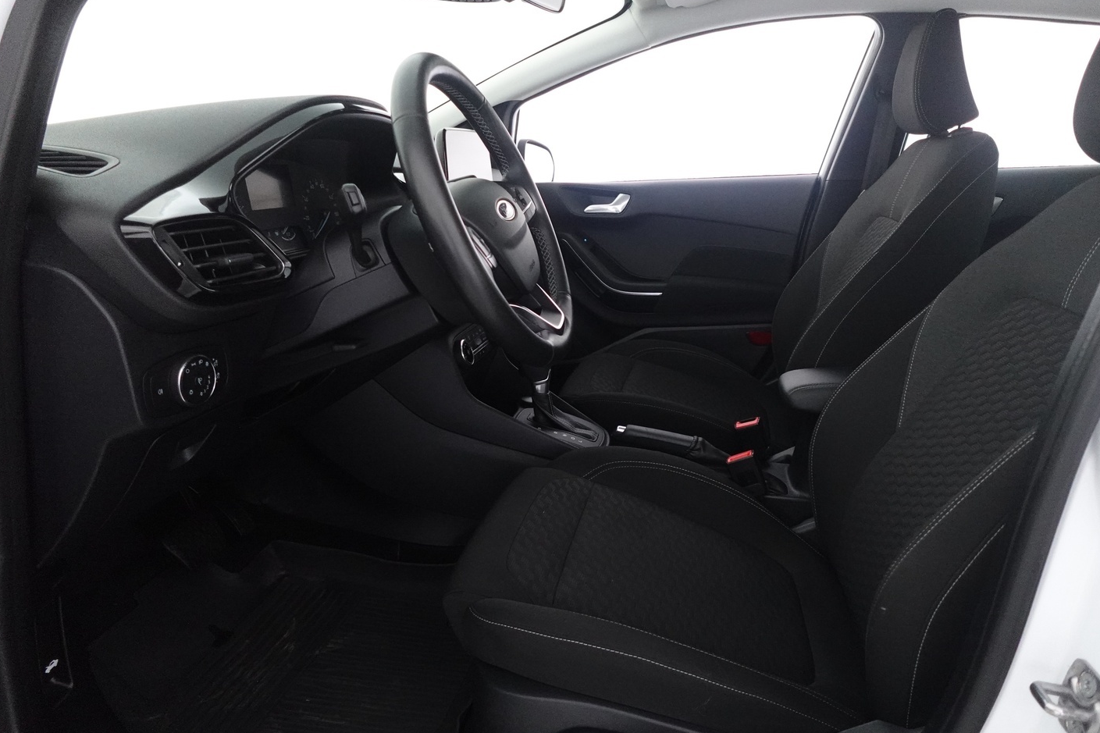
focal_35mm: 23
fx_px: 703
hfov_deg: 75.7
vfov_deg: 55.1
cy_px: 379
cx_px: 623
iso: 2000
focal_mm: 7.6
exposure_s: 1/80
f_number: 2
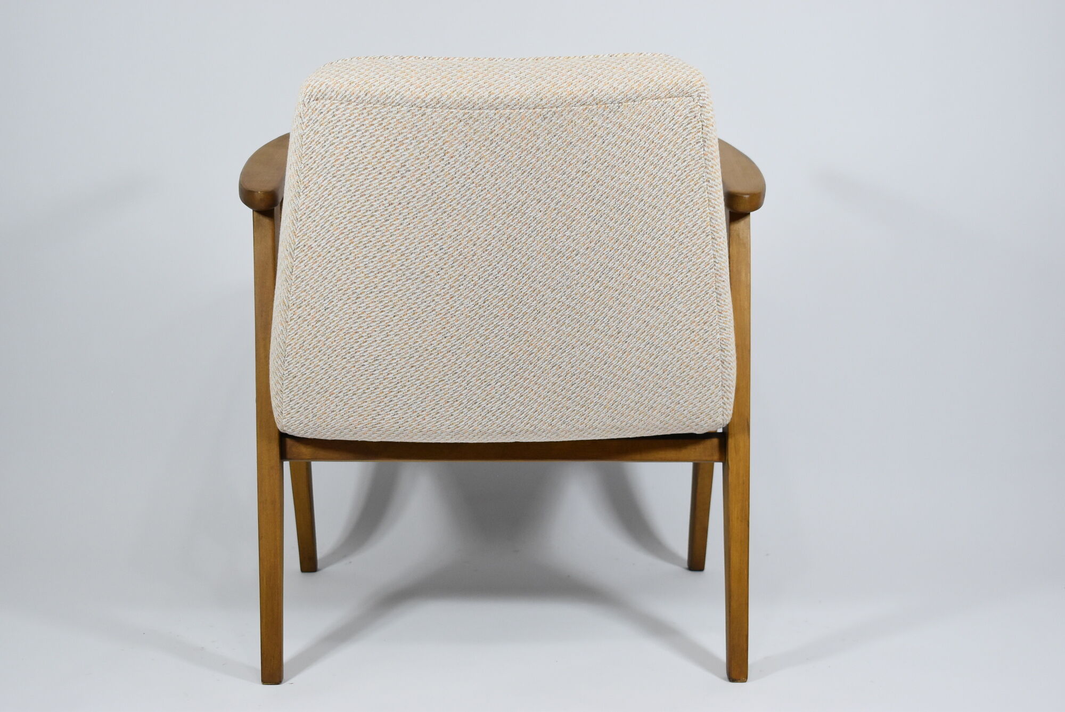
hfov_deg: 33.4
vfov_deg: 22.7
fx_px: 1776
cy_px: 356
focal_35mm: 60
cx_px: 532
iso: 1100
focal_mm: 40
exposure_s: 1/125
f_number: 5
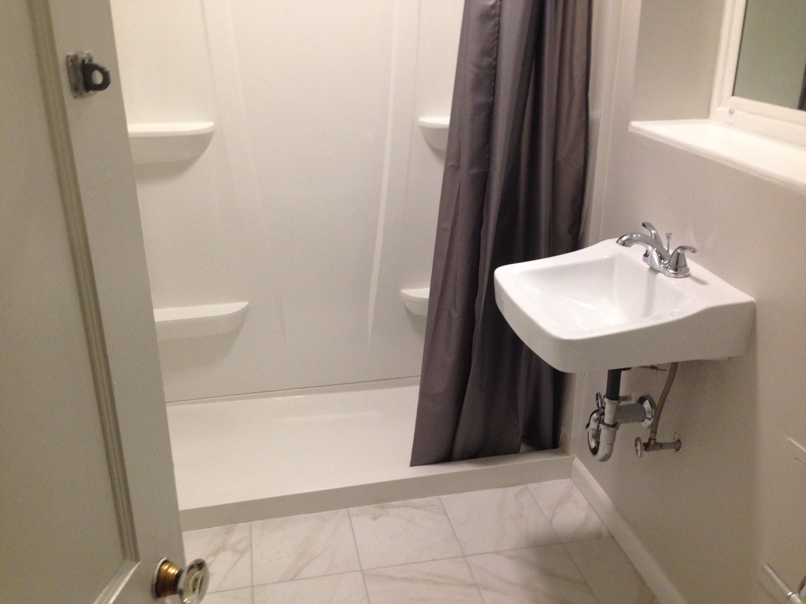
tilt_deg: -22.4
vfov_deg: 42.9
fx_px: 768
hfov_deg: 55.4
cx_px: 403
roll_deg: -0.9
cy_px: 302
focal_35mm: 33
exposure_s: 1/20
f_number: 2.4
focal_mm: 4.12
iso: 200
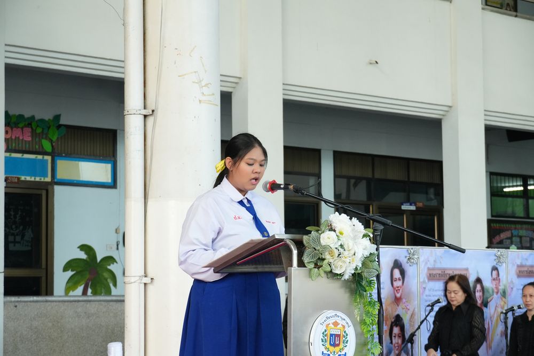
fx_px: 1313
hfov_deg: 23.0
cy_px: 178
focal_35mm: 88
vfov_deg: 15.5
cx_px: 267
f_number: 5.6
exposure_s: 1/250
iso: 1600
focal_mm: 59
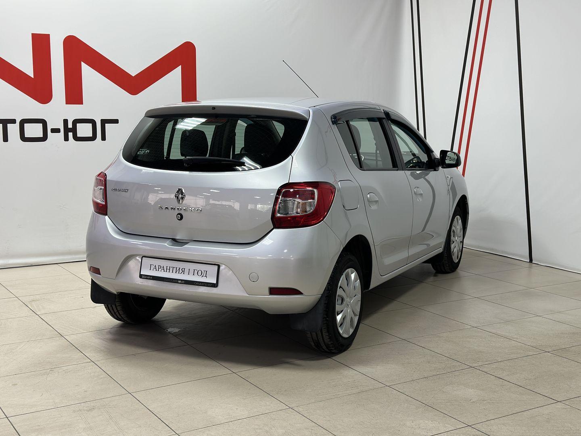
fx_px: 806
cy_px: 218
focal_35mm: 48
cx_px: 290
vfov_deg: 30.3
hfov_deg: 39.7
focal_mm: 6.86
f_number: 1.78
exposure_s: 1/100
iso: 64
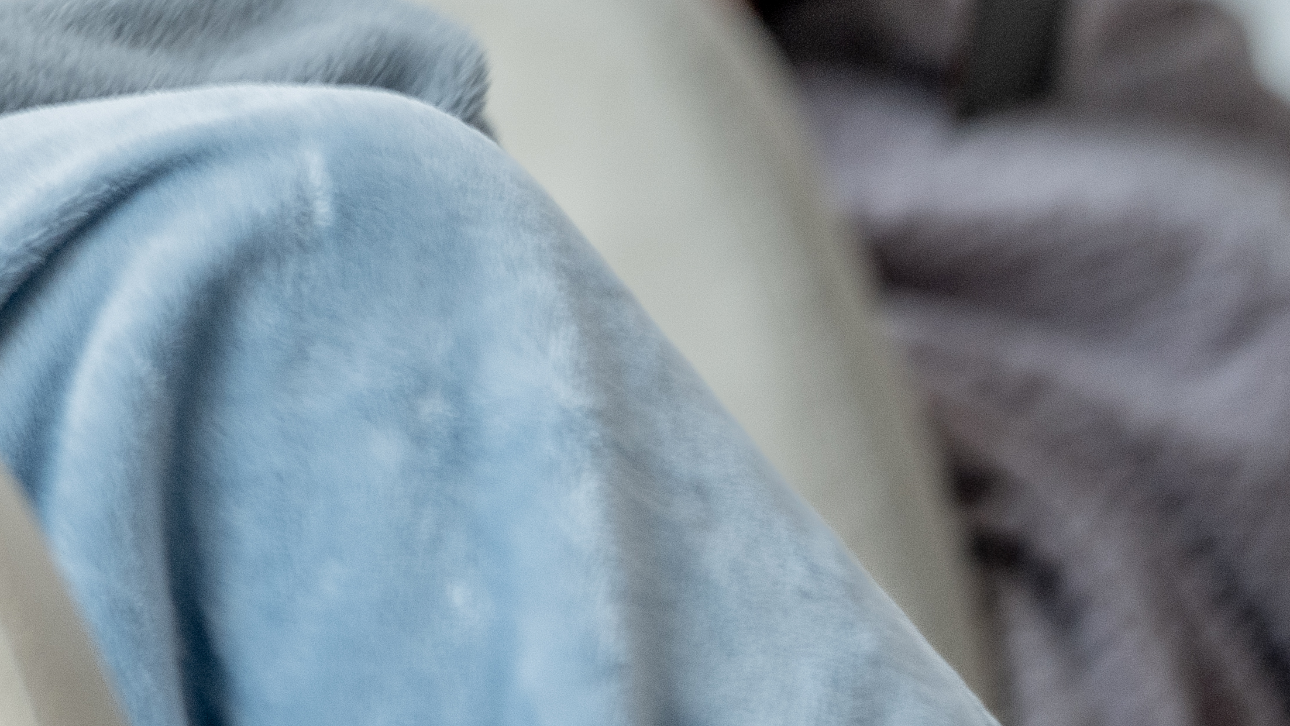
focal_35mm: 554
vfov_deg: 2.2
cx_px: -1004
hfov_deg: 3.9
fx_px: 18952
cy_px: -932
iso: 200
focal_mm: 135
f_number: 1.8
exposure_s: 1/1000
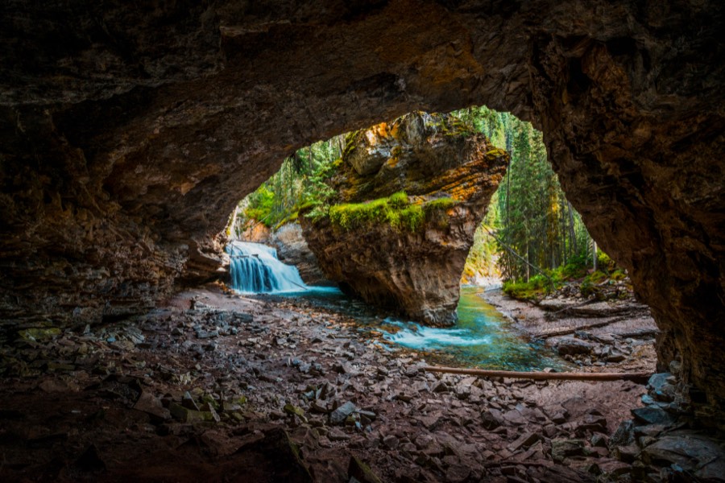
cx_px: 362
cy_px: 242
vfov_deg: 81.2
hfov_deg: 104.3
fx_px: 282
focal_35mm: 14
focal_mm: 14
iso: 800
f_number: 22
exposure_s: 1/10
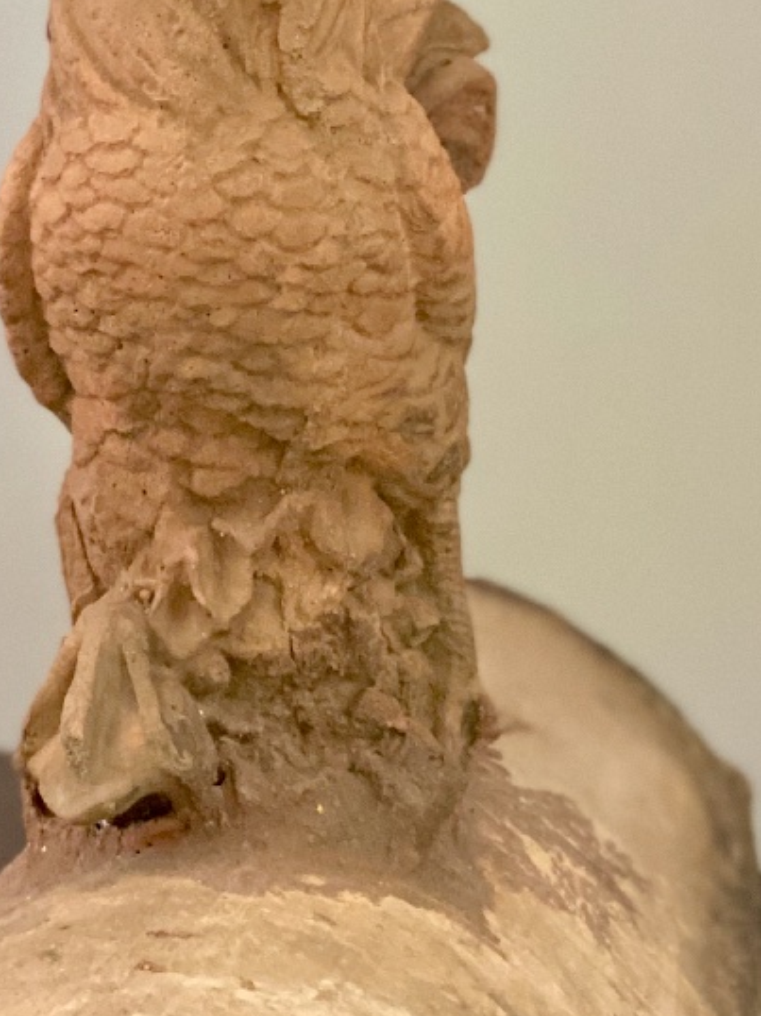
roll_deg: -1.4
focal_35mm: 116
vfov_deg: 17.0
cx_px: 221
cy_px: 618
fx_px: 3403
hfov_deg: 12.7
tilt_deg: -11.2
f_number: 2
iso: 320
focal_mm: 6
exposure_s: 1/40
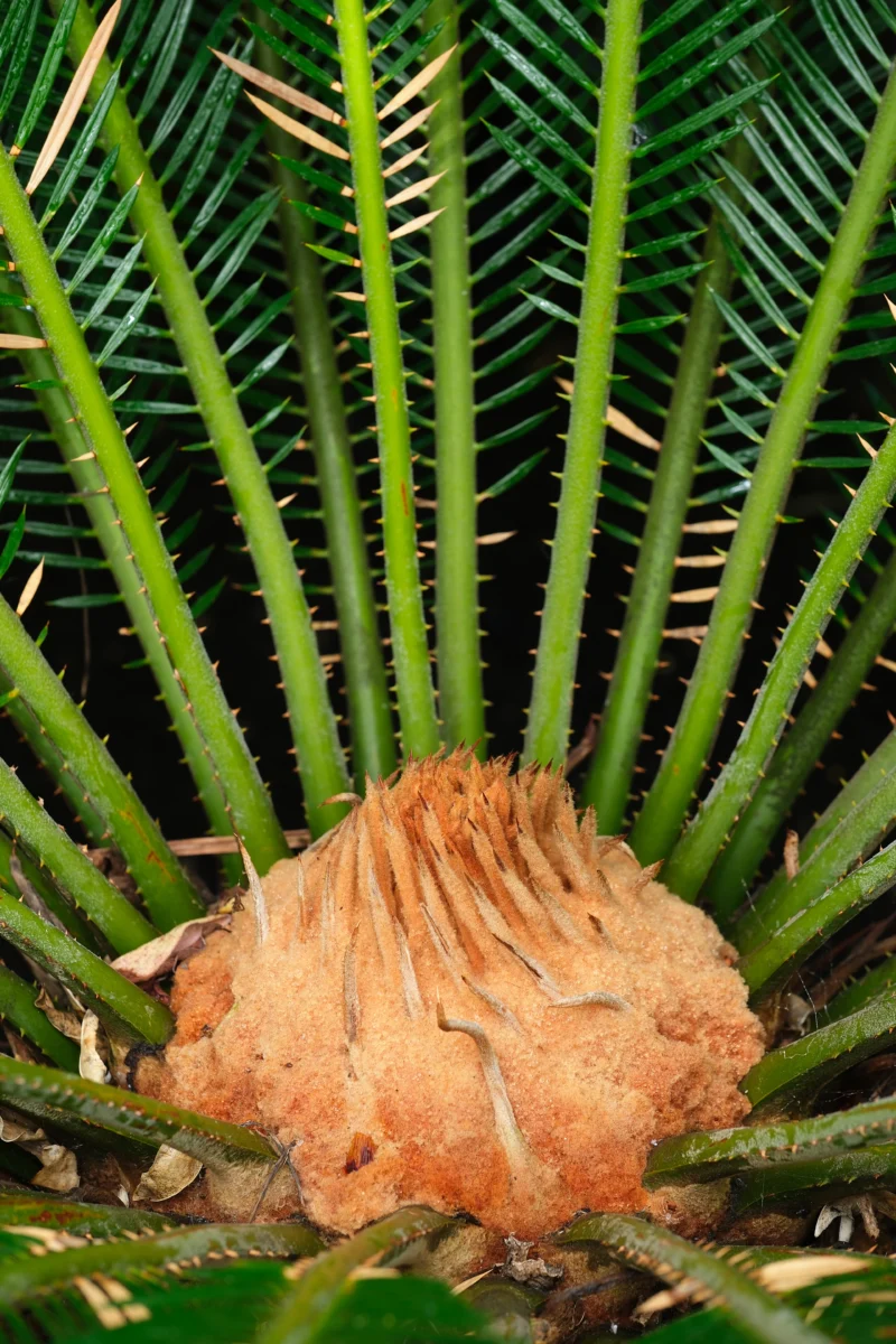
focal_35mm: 120
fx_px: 4480
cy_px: 672
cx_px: 448
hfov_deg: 11.4
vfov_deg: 17.1
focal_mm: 80
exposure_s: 1/120
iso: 160
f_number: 5.6
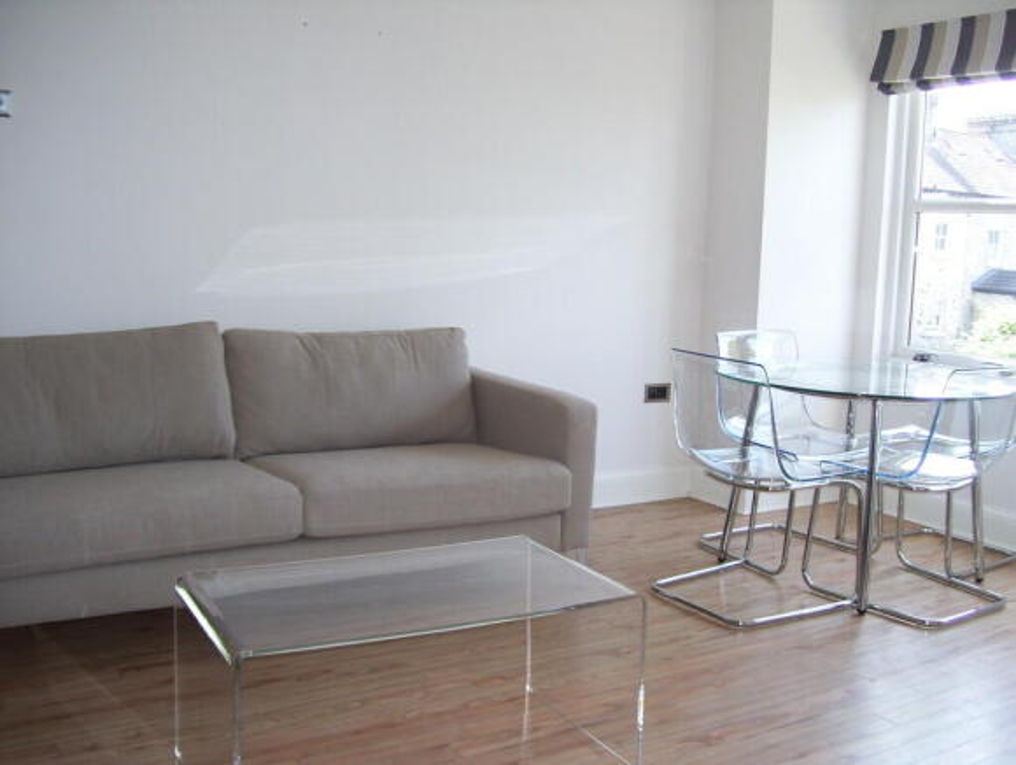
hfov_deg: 51.3
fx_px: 1058
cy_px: 382
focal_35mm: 36
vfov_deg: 39.8
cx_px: 508
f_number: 2.7
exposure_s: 1/50
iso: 80
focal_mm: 6
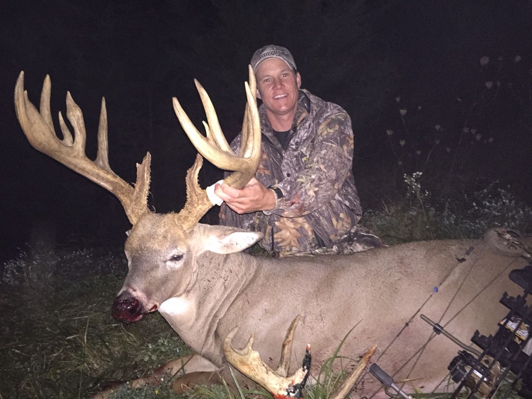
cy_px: 200
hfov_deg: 61.7
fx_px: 446
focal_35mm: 29
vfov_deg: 48.2
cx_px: 266
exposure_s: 1/16
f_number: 2.2
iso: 500
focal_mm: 4.15
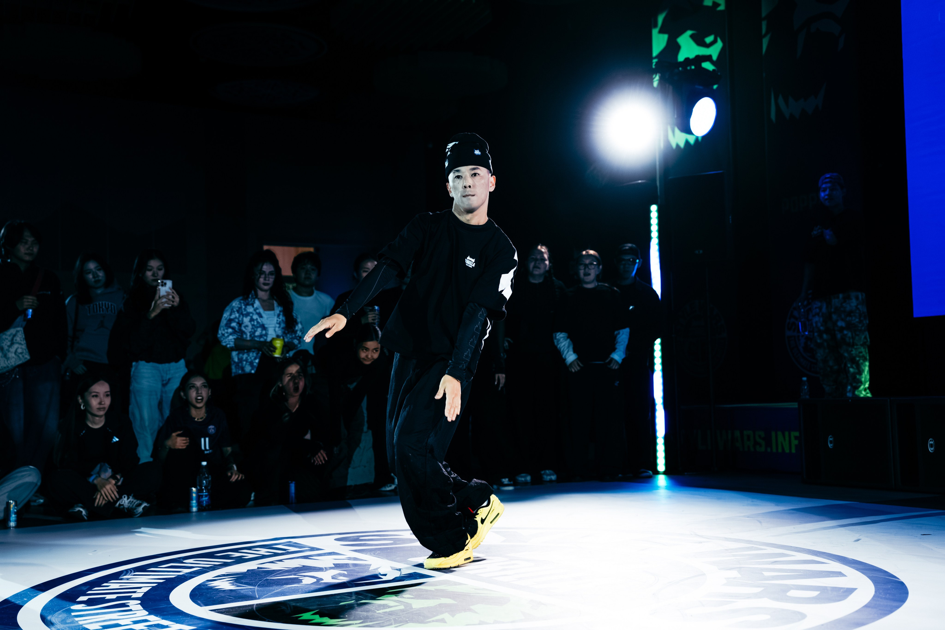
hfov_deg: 43.6
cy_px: 315
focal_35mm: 45
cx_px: 472
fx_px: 1181
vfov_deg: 29.9
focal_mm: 45
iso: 3200
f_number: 2.8
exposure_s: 1/800
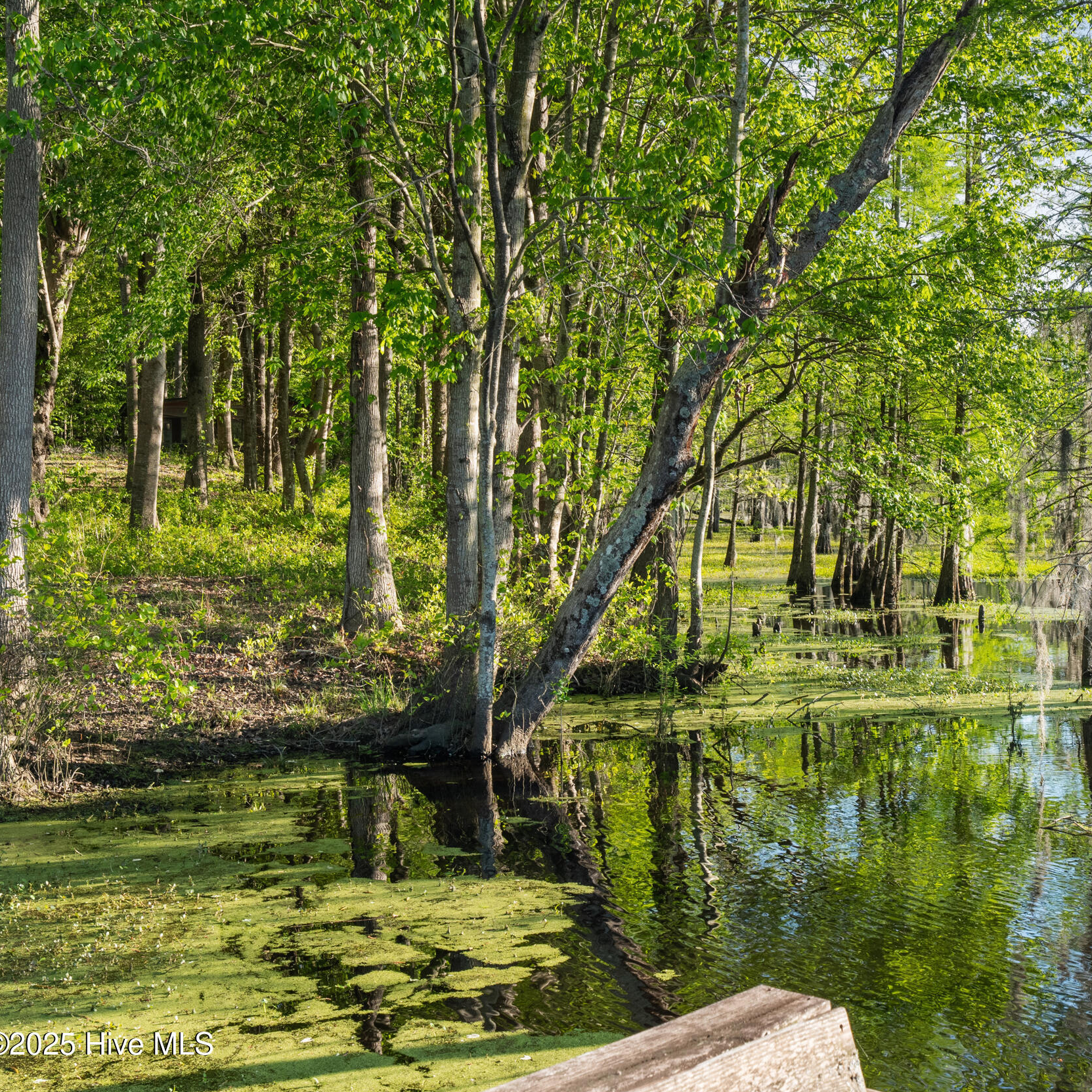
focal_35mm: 46
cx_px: 804
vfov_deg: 36.8
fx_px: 1642
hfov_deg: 36.0
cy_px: 546
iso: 250
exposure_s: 1/60
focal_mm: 24
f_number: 8
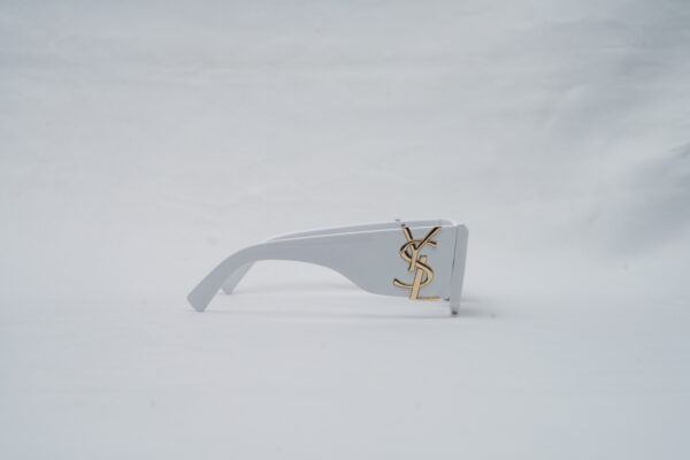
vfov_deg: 27.0
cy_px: 230
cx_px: 345
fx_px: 958
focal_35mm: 50
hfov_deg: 39.6
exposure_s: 1/160
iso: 100
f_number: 9
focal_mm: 50
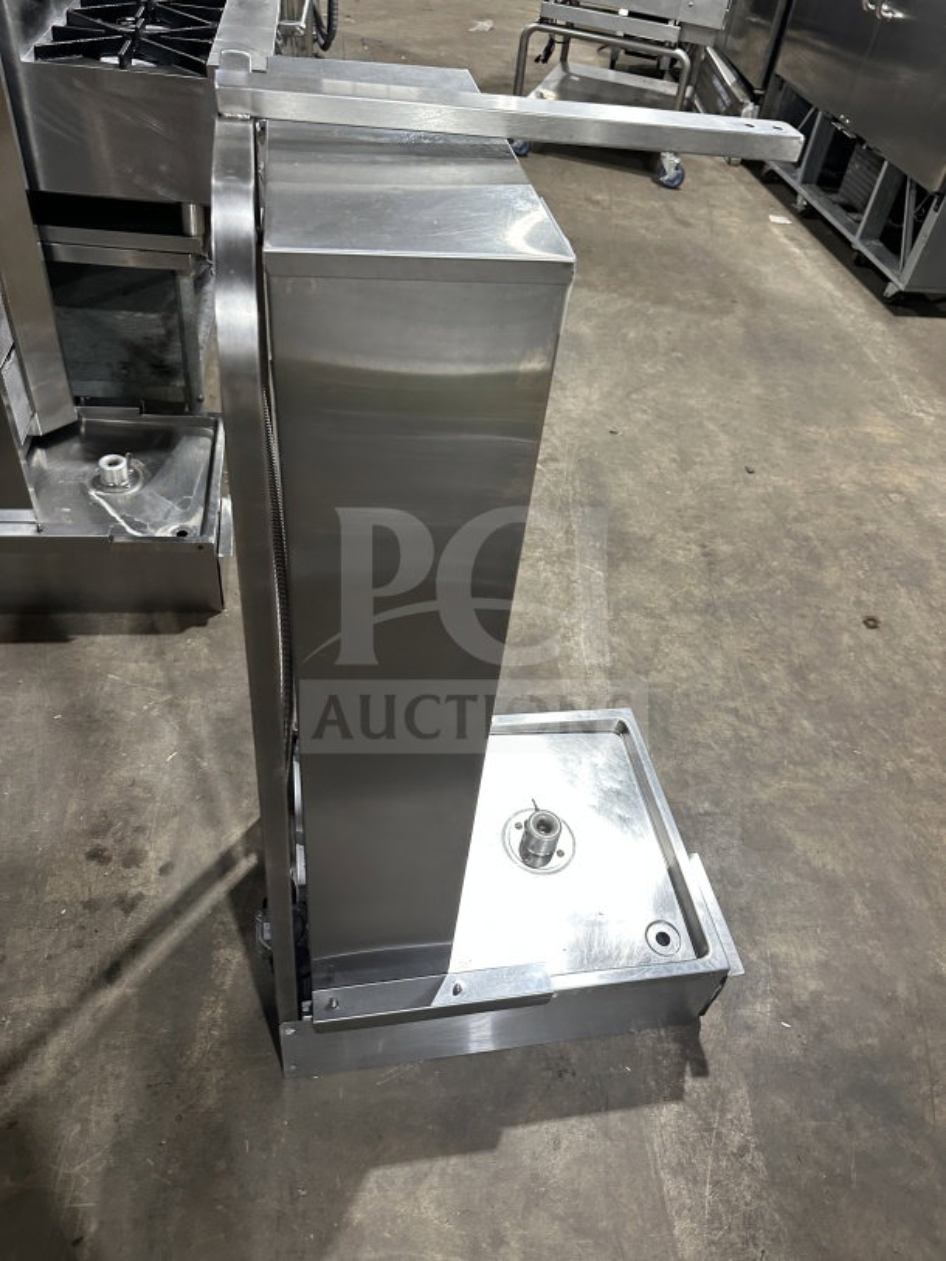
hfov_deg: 56.8
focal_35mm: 24
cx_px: 473
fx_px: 874
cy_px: 630
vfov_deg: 71.6
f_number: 1.78
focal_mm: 6.86
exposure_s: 1/60
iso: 250
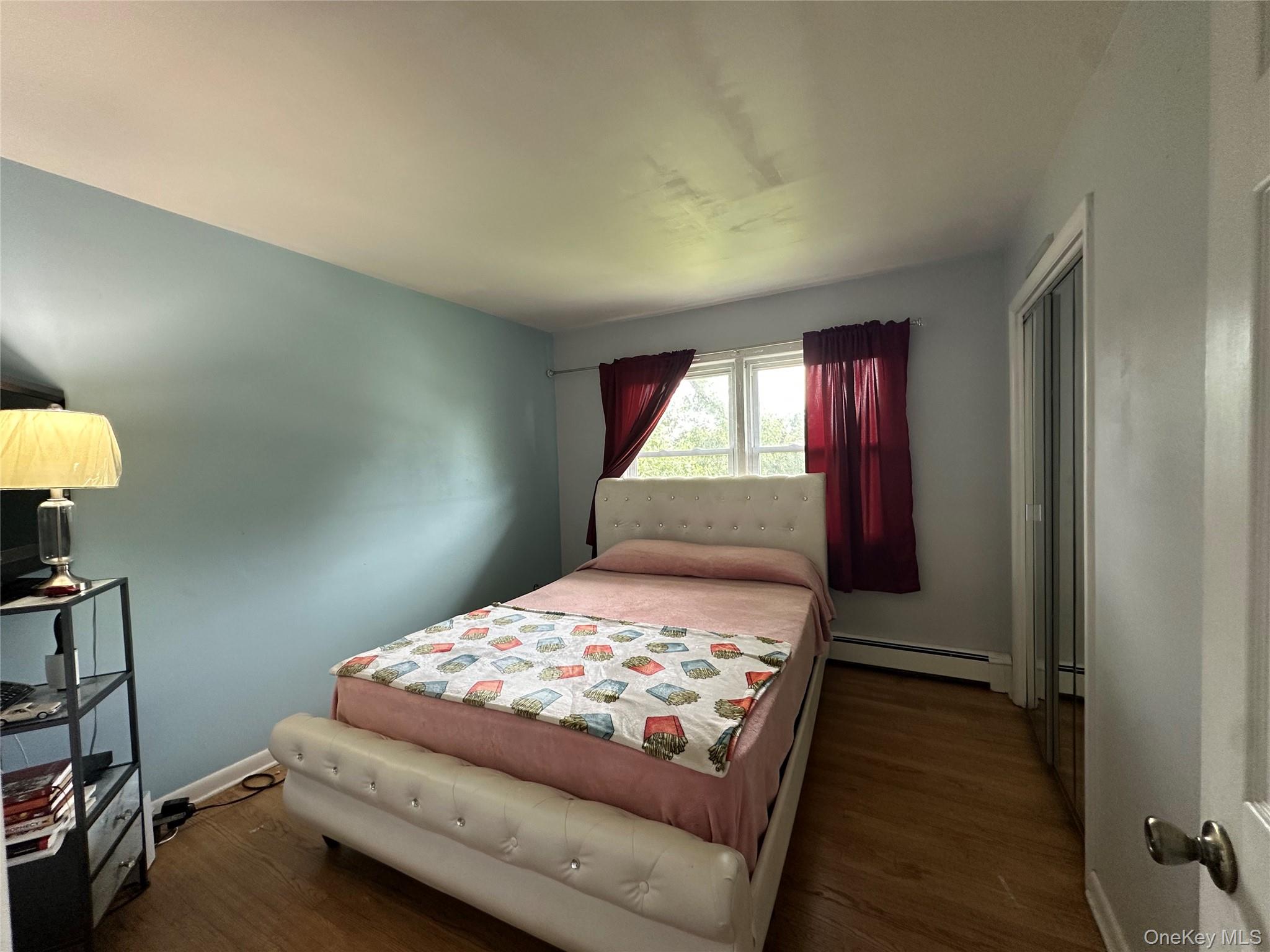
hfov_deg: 102.1
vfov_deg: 85.7
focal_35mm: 14
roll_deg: +0.9
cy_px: 476
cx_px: 635
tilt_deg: -1.7
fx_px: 514
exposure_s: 1/60
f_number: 2.2
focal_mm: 2.22
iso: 160
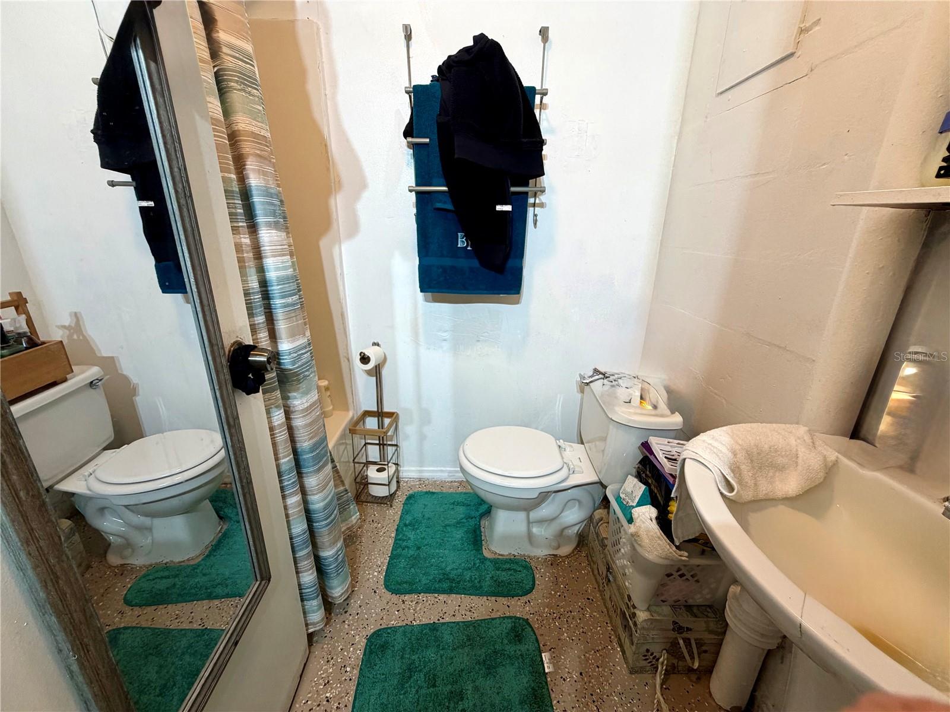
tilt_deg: -19.0
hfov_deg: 102.1
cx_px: 475
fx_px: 384
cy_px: 356
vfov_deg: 85.7
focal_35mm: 14
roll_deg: +0.5
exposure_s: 1/120
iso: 160
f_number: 2.2
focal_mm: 2.22
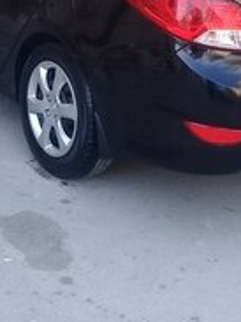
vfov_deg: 21.9
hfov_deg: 17.4
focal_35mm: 84
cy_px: -44
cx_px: 42
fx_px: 781
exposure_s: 1/145
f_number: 2.2
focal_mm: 3.3
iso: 50
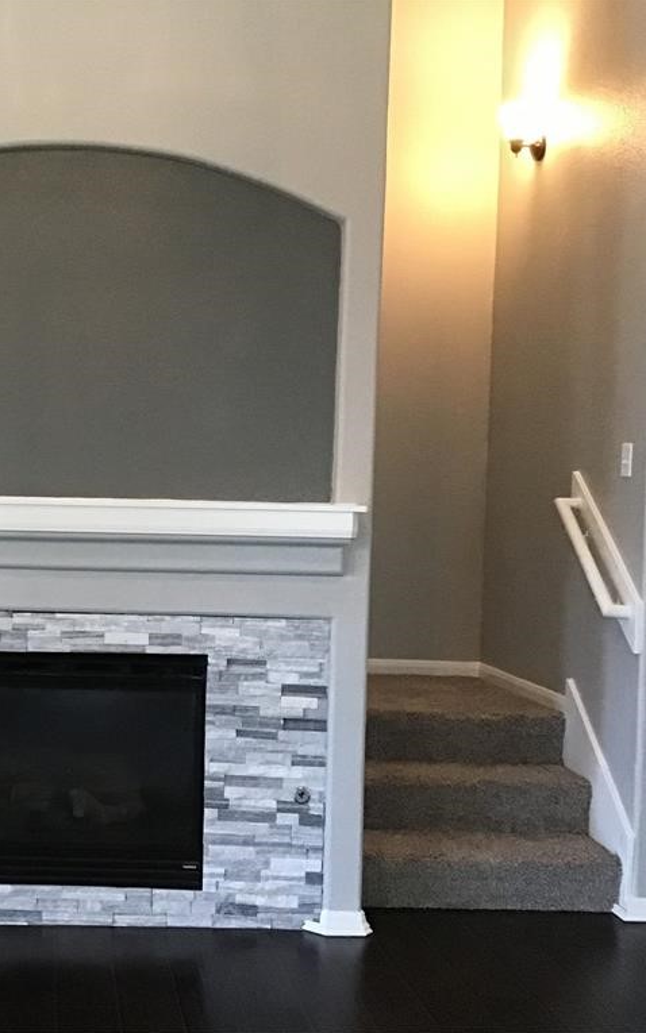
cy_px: 516
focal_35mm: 44
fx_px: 1240
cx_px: 41
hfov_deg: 27.9
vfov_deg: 45.3
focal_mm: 3.3
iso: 250
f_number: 2.4
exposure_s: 1/30
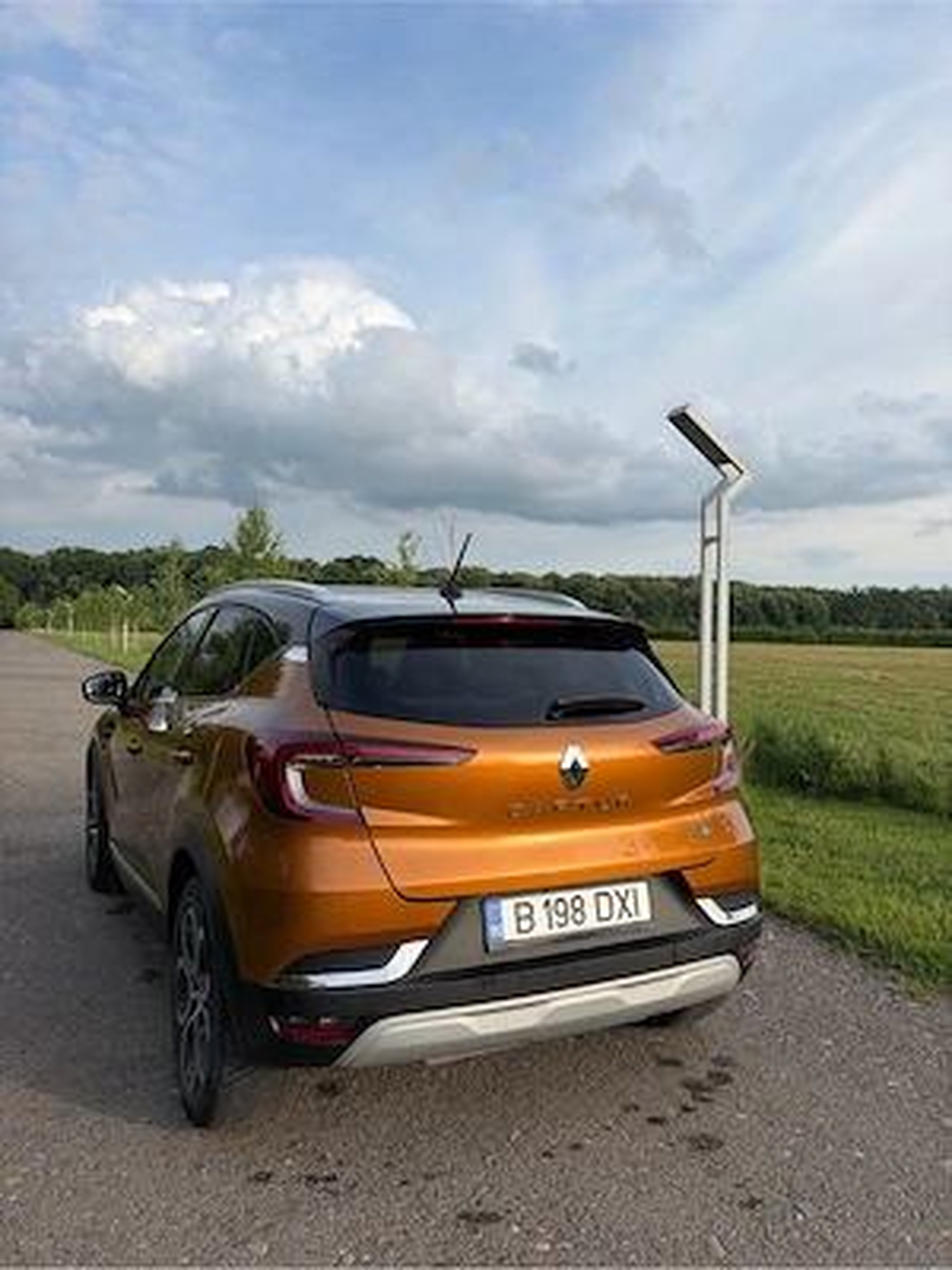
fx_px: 953
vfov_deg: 67.3
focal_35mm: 26
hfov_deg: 53.1
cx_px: 476
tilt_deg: -0.2
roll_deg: -1.3
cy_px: 635
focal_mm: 5.96
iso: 50
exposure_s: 1/1799
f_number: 1.6
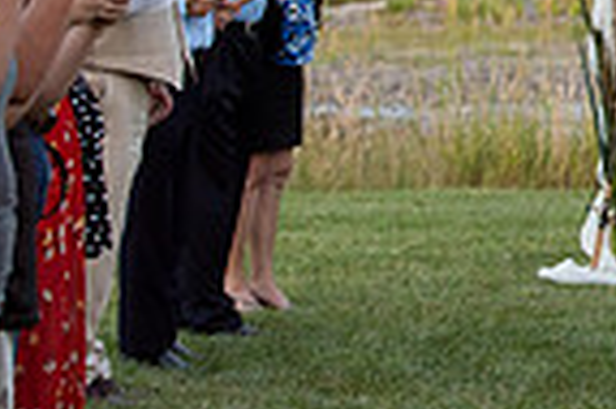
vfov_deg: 4.8
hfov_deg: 7.1
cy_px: -209
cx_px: 1077
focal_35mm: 284
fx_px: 4854
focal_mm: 70
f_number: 4
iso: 1000
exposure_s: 1/320
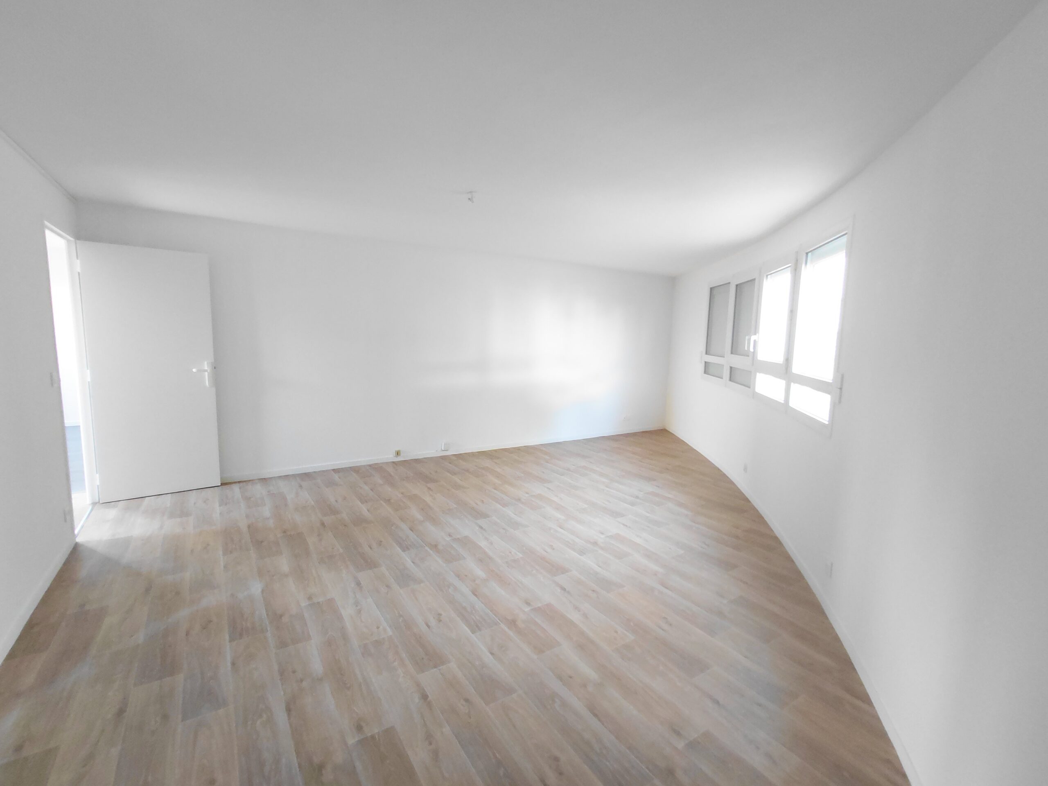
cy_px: 393
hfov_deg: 94.5
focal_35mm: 16
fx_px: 484
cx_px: 524
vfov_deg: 78.1
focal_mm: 1.64
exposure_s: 1/30
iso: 250
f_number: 2.2
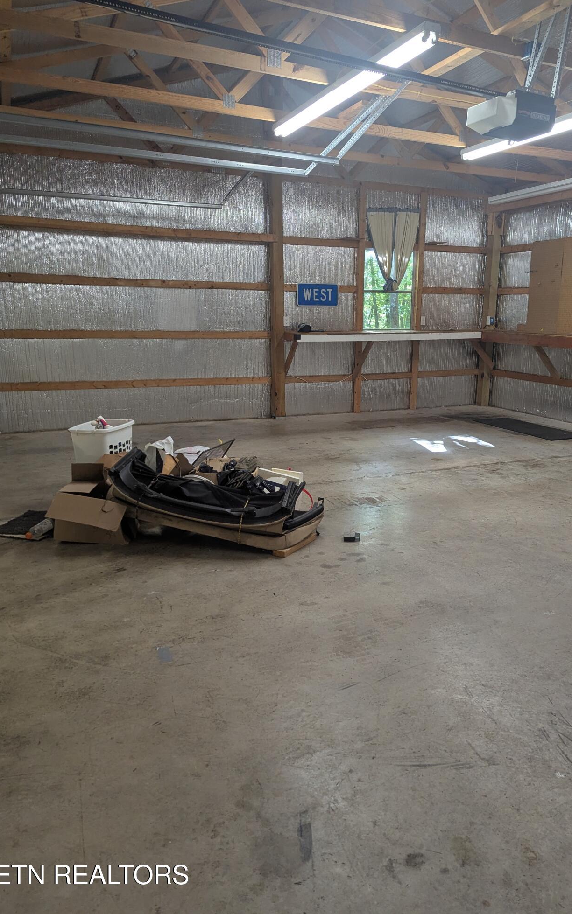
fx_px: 648
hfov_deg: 47.3
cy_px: 451
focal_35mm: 26
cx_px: 342
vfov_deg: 70.4
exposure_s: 1/120
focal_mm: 6.81
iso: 290
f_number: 1.85
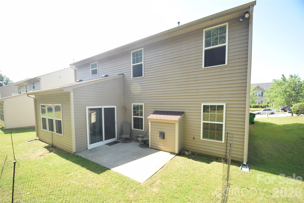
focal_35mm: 15
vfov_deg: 77.4
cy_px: 102
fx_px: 127
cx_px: 152
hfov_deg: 100.4
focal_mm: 10
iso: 100
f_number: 6.3
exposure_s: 1/160
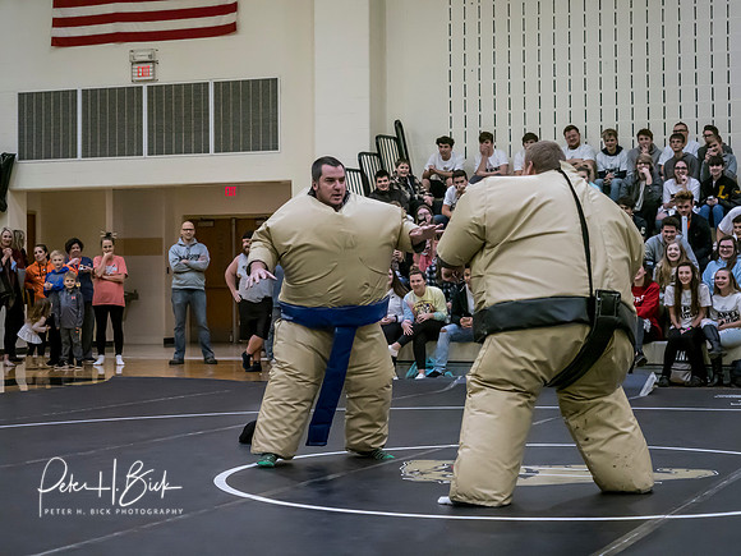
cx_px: 370
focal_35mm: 80
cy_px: 278
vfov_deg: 18.4
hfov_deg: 24.4
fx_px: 1713
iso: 5000
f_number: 2.8
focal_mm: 40
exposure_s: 1/1000
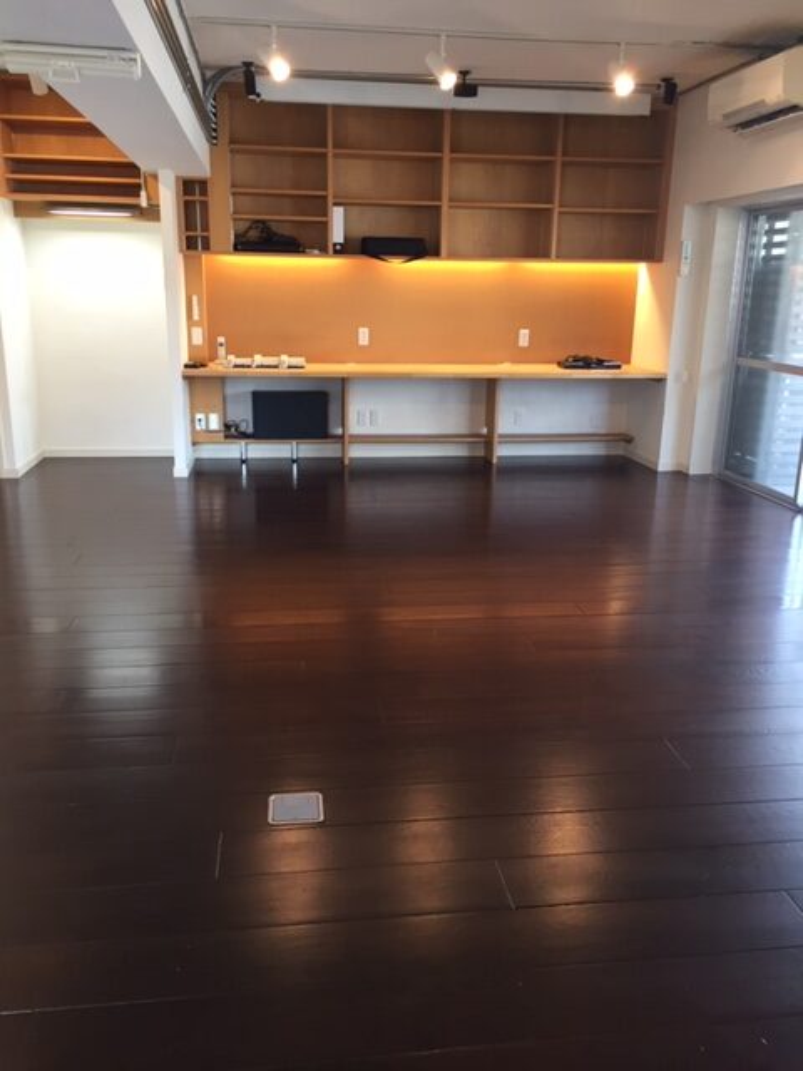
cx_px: 402
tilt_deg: -15.3
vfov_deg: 61.7
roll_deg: -0.4
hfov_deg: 48.2
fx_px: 897
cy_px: 536
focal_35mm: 29
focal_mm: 4.15
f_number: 2.2
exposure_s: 1/30
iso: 64
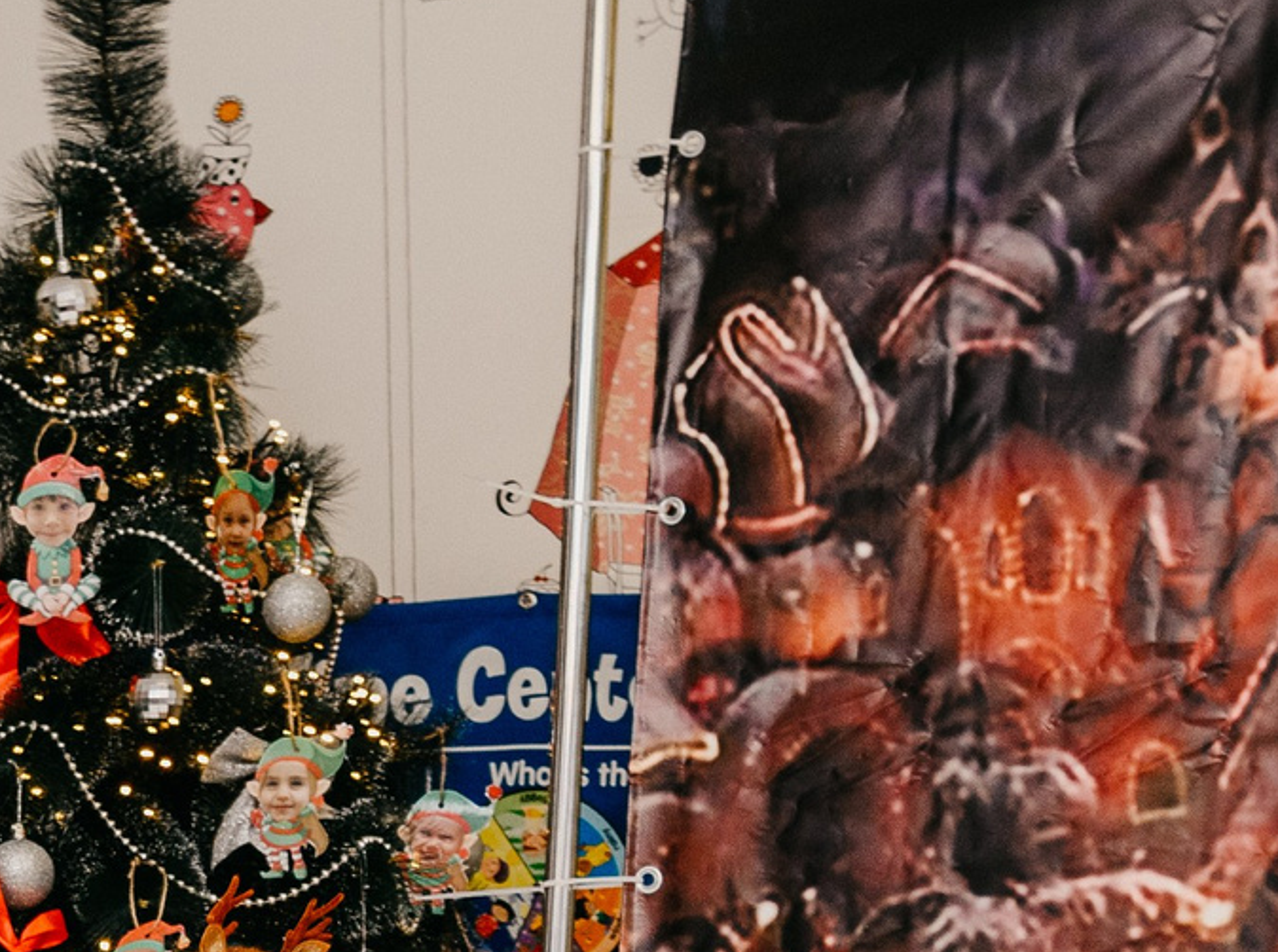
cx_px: -238
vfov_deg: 10.3
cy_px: 1678
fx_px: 4972
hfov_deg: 14.2
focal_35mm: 135
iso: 320
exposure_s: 1/160
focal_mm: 31
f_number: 4.5
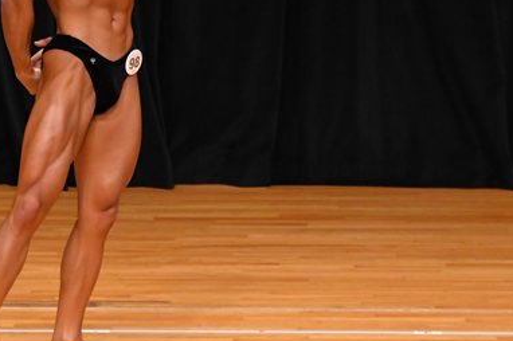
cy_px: 93
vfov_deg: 2.5
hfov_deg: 3.8
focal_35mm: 548
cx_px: 29
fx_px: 7802
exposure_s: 1/400
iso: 3200
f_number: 5.6
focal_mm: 180
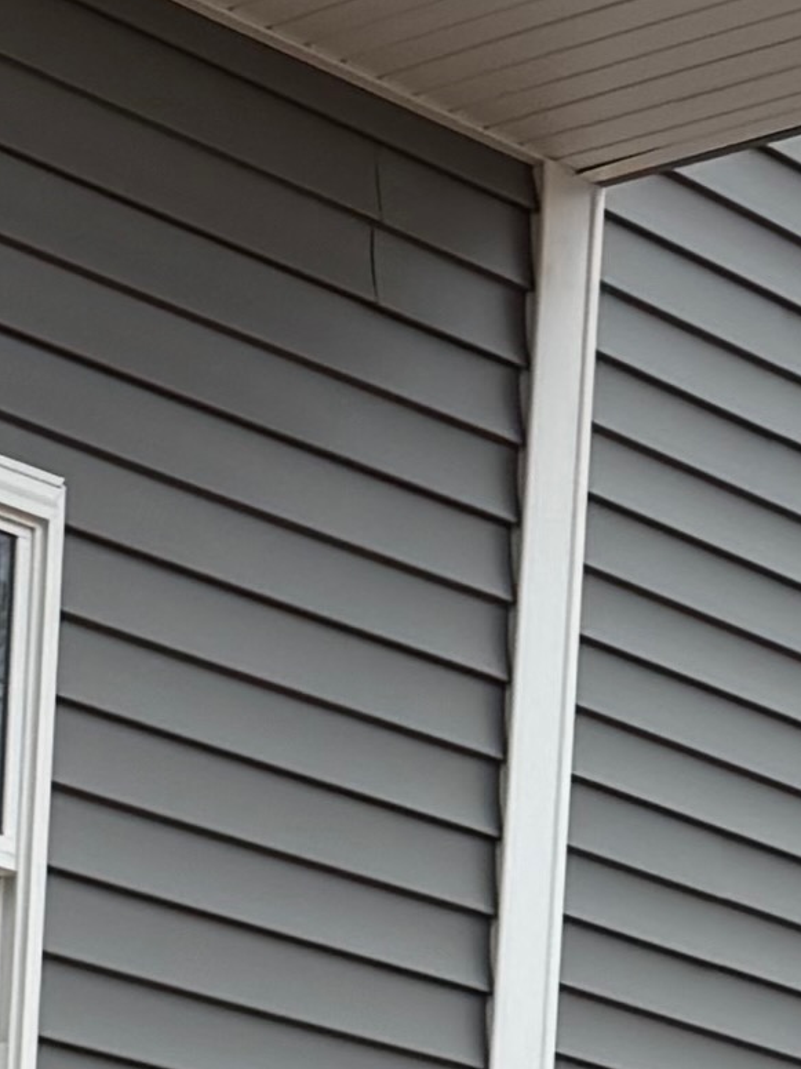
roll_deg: -0.5
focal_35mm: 177
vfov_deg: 9.6
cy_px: 2757
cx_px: -1372
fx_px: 5462
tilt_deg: -5.2
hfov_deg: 7.6
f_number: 1.78
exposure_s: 1/2959
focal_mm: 6.76
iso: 80
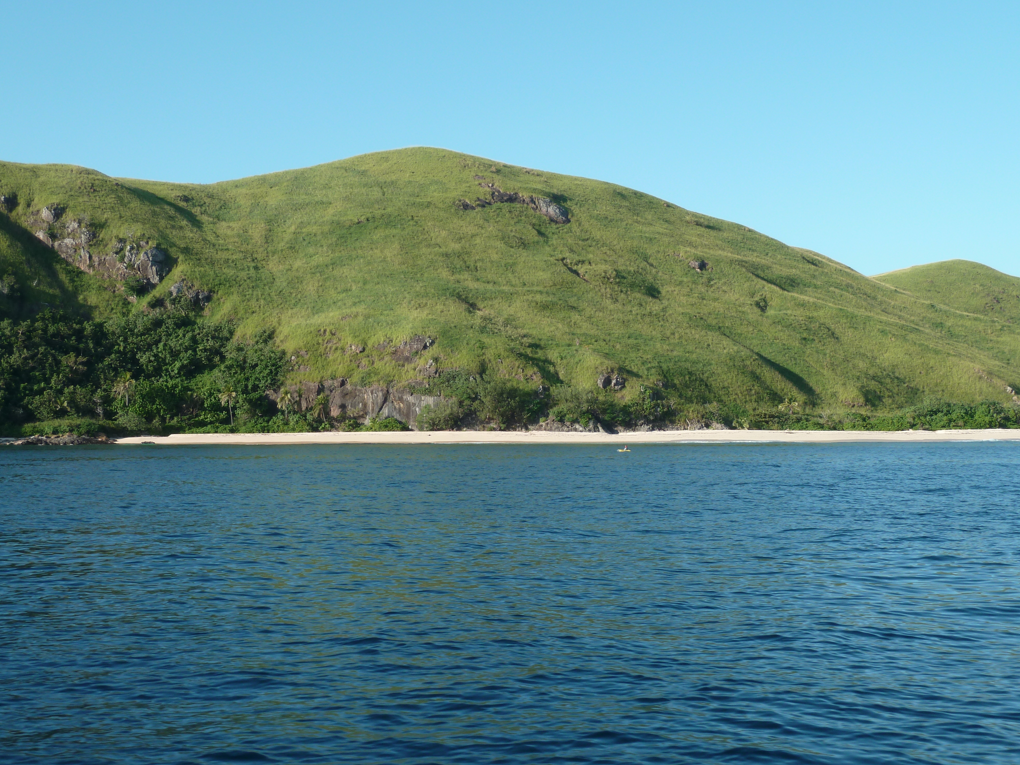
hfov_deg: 36.2
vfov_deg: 27.5
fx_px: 1562
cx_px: 502
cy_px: 385
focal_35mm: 53
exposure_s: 1/400
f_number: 3.8
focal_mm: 8.5
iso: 80
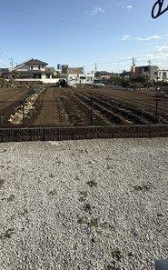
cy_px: 94
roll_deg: -1.8
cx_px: 76
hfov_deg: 59.4
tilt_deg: -7.1
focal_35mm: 20
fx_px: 147
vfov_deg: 82.7
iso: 50
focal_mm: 2.22
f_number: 2.2
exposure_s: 1/1795
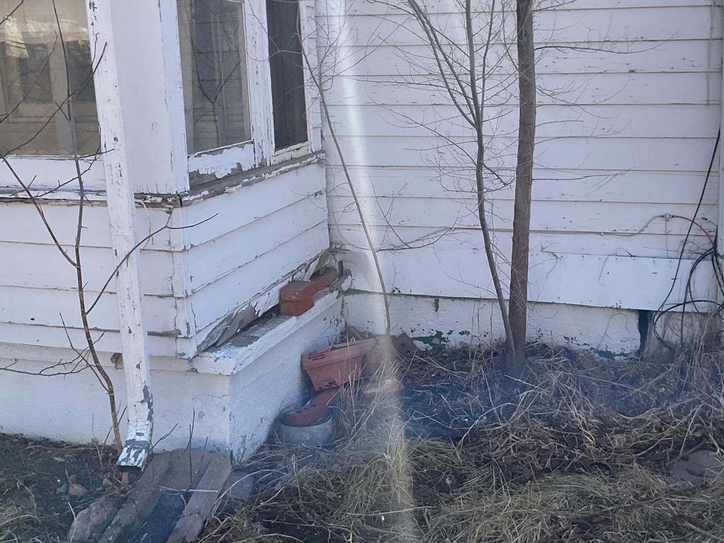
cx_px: 410
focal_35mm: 40
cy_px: 202
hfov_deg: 46.7
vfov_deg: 35.7
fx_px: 837
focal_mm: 3
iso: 16
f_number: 1.8
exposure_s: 1/599
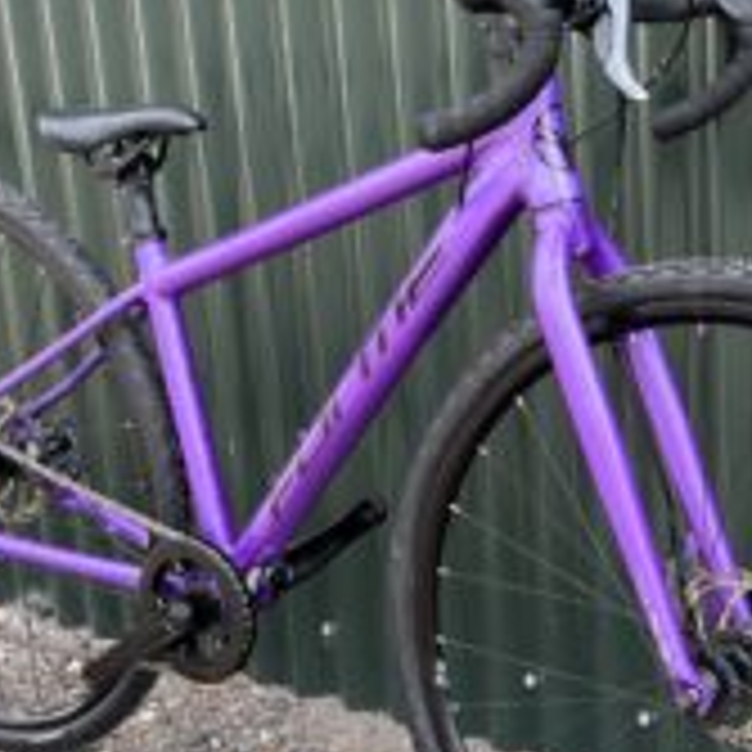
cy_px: 401
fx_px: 1622
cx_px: 581
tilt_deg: -18.8
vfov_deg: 26.1
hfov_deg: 25.7
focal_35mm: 66
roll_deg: +1.6
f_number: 1.6
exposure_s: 1/428
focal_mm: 5.1
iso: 50
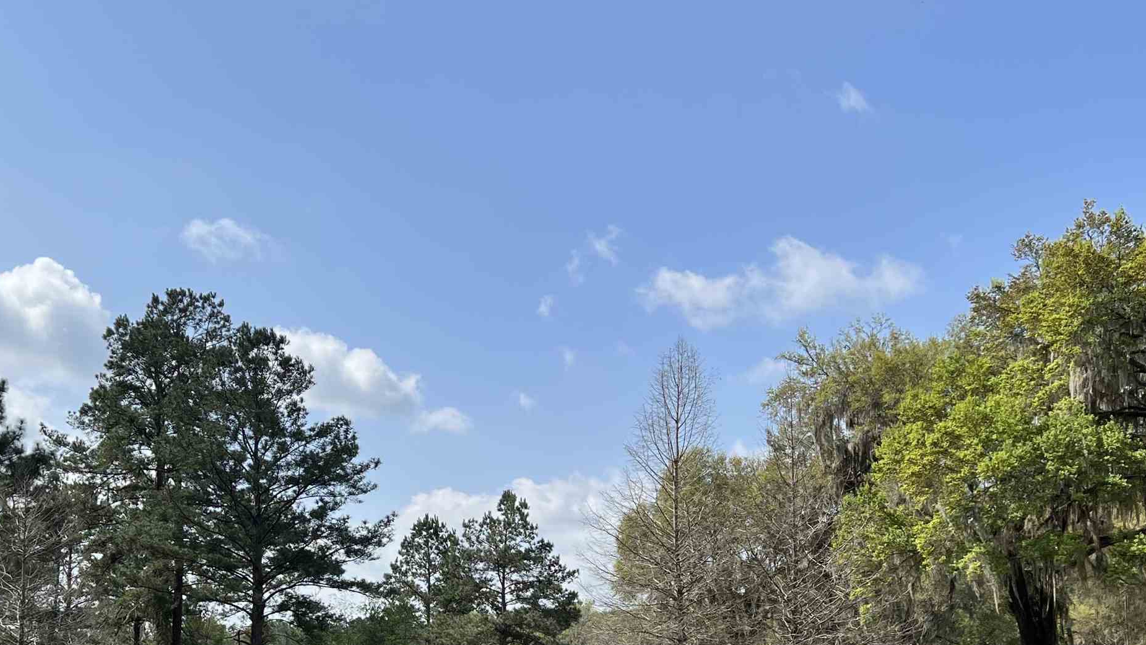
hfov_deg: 43.5
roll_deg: +0.5
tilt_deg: +3.1
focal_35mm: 47
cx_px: 459
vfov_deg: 24.4
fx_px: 1428
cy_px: 624
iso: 50
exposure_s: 1/4831
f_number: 1.5
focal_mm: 5.7
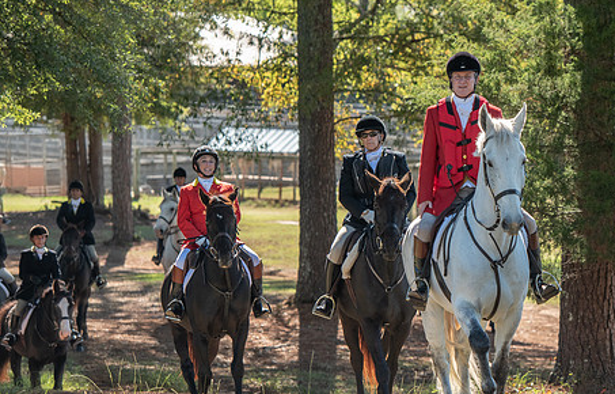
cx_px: 497
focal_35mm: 217
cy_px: 251
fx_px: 3662
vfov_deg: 6.2
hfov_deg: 9.6
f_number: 4
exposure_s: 1/320
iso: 280
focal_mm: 122
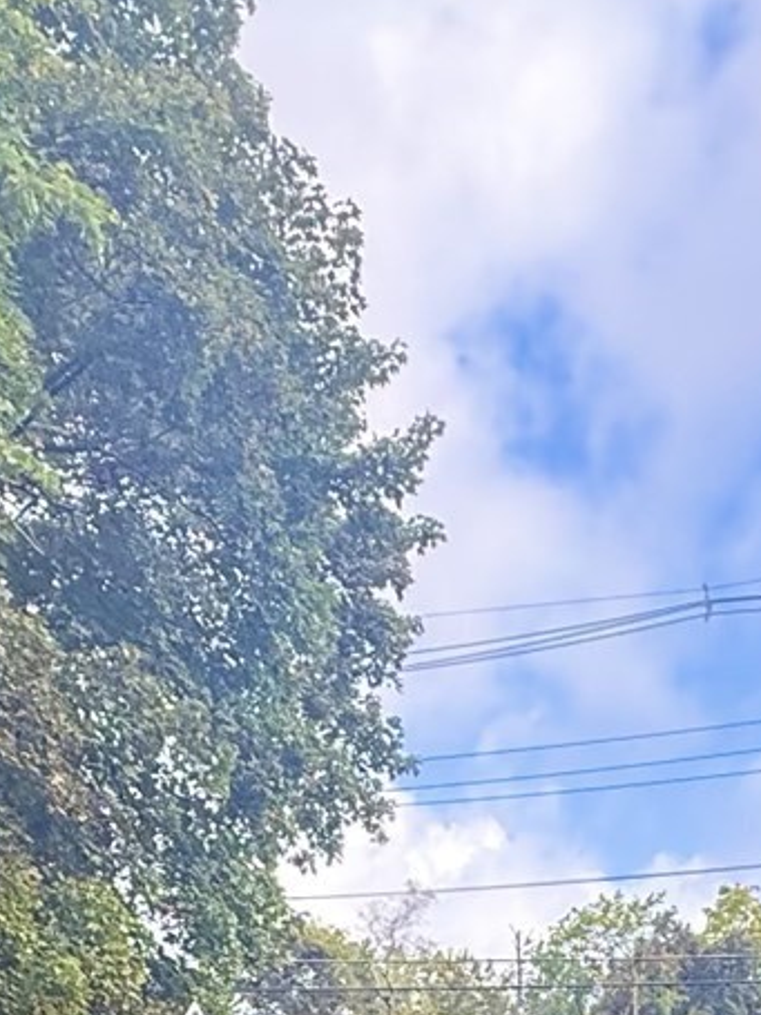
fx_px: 1848
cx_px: 545
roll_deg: +2.5
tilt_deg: -7.8
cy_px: 1653
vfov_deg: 22.8
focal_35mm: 63
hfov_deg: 23.1
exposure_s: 1/250
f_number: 2.2
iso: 64
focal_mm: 2.22
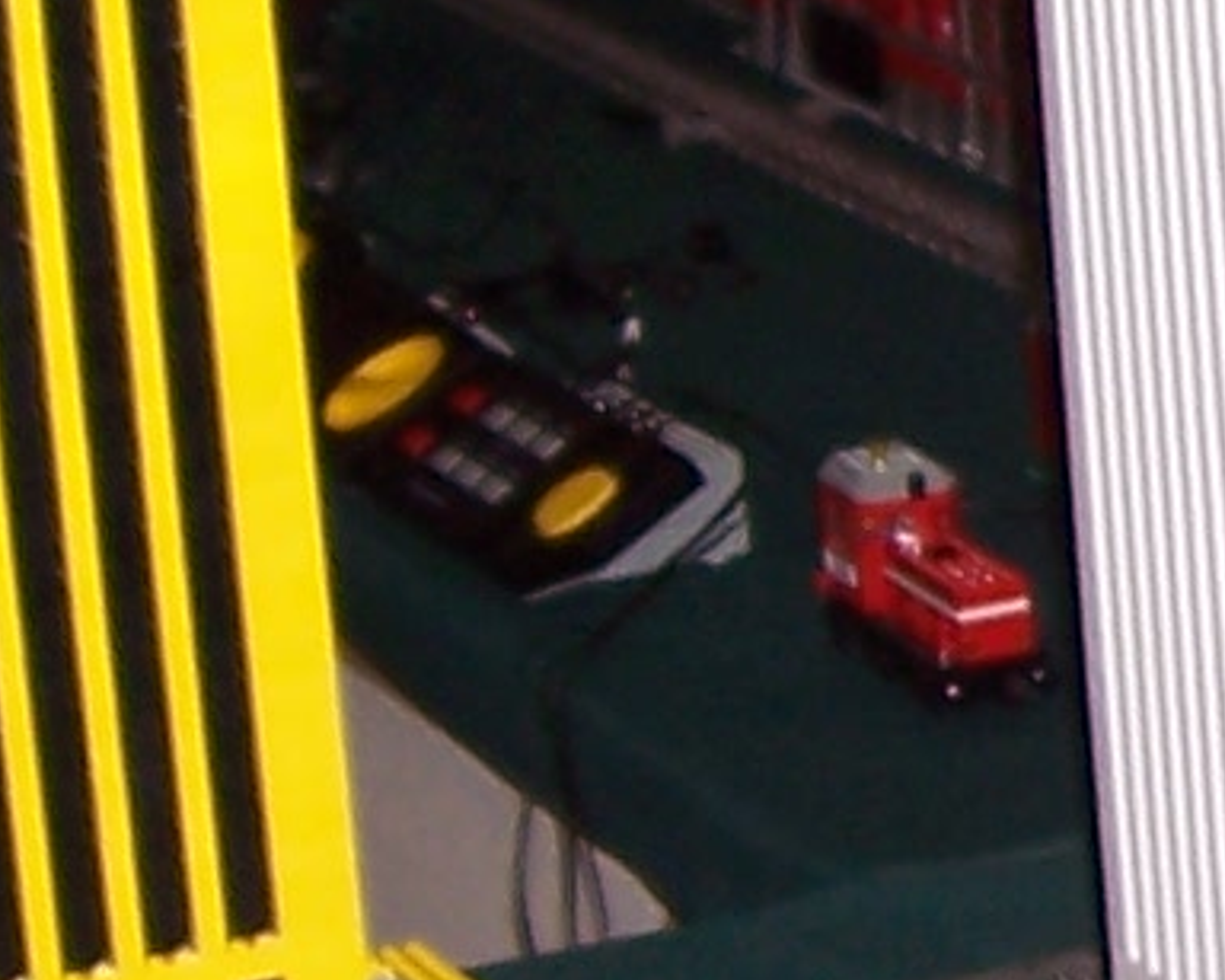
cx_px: 2469
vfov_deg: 7.8
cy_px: 329
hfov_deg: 9.1
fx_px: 7213
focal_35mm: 199
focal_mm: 5.6
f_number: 2.7
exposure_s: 1/60
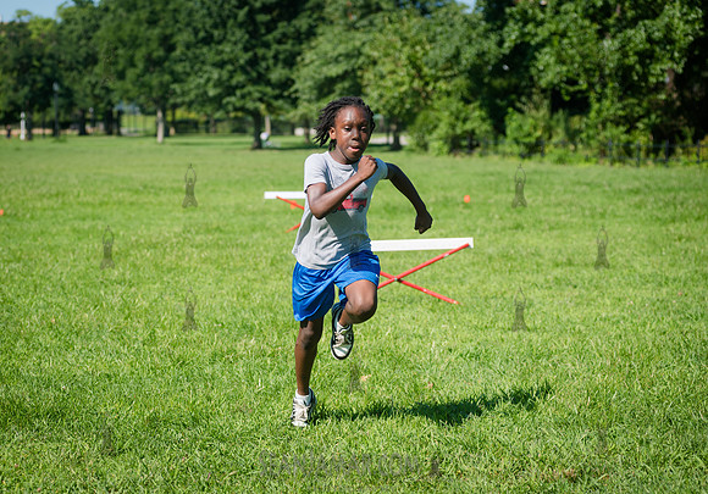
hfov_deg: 22.7
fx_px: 1761
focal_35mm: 88
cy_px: 230
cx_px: 313
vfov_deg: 16.0
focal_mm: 80
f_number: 4
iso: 200
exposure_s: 1/1250
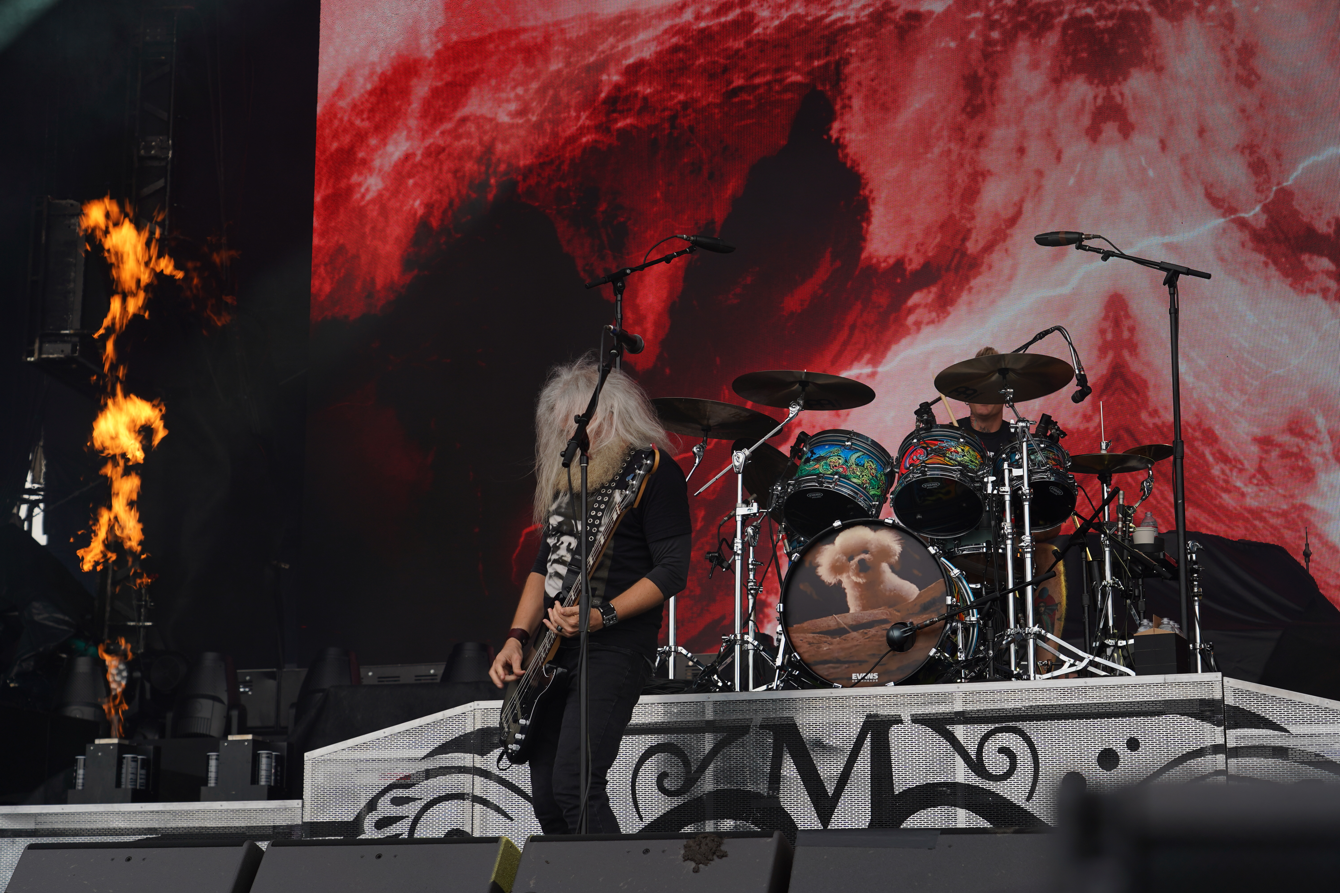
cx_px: 670
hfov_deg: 31.0
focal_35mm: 65
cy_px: 446
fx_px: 2419
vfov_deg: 20.9
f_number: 5.6
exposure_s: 1/160
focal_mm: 65
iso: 100
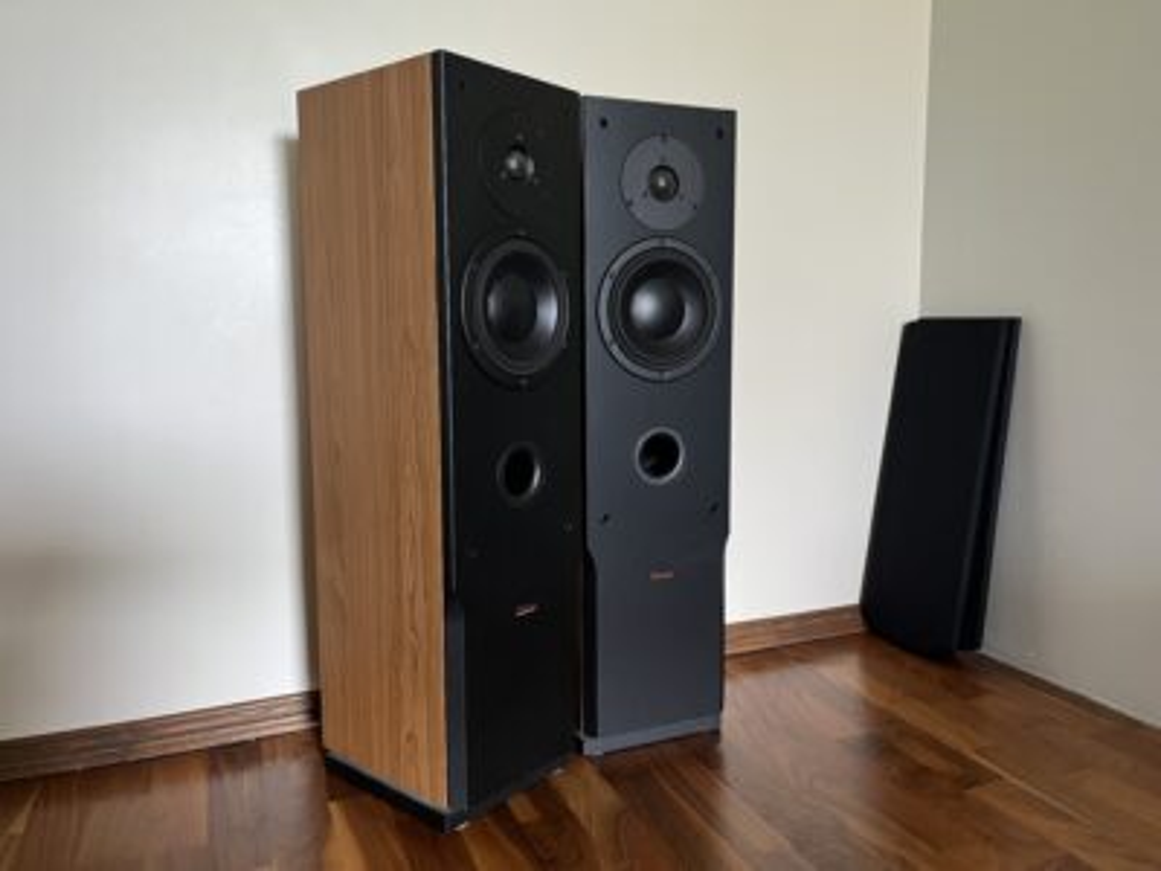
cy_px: 436
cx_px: 580
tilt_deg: -7.3
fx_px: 872
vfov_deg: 53.1
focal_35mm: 26
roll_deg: +0.9
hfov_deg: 67.3
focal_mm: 5.1
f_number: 1.6
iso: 250
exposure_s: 1/60
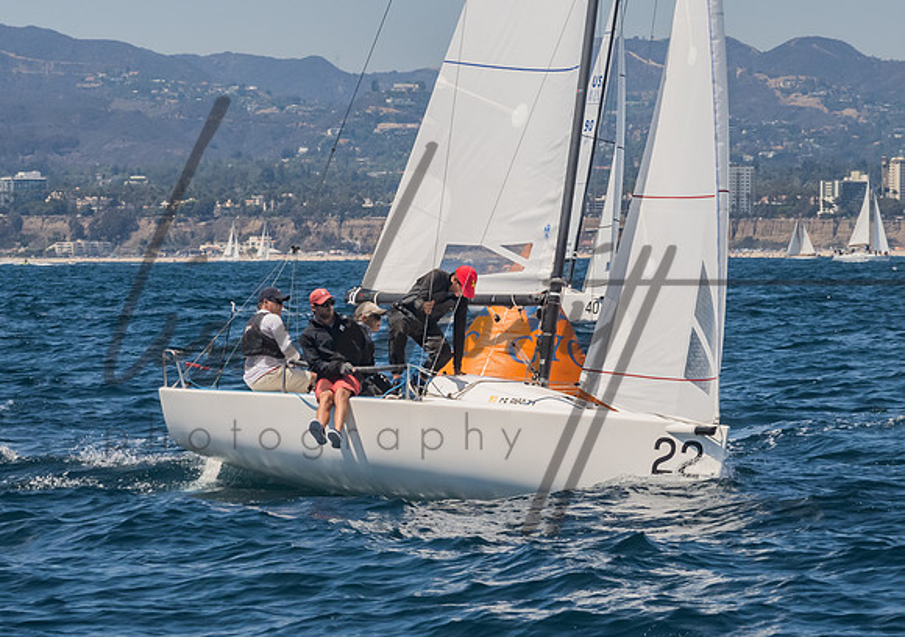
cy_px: 267
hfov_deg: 8.6
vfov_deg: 6.0
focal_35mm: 236
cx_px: 338
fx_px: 6029
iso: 640
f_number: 14
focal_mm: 125
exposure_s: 1/1250
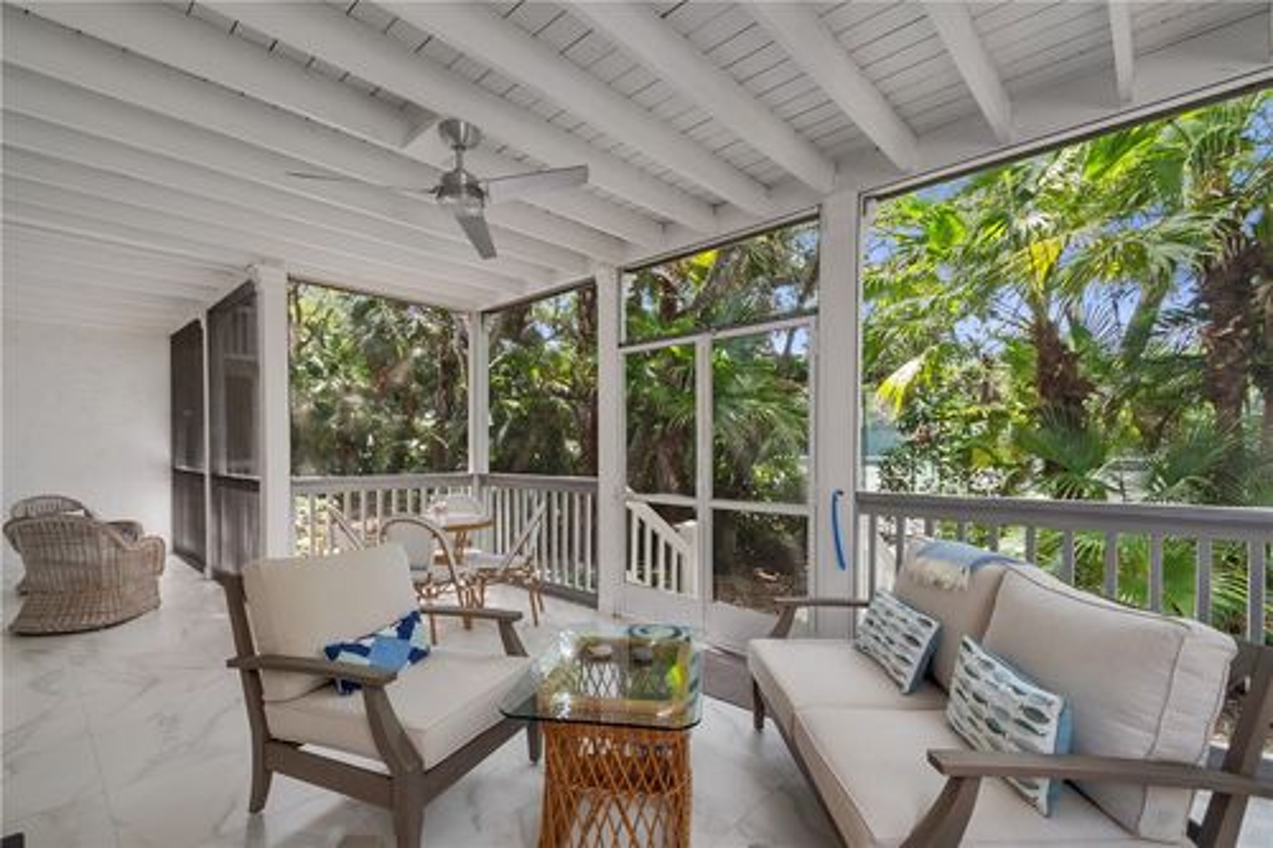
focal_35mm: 15
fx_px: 530
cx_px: 636
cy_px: 424
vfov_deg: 77.3
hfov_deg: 100.4
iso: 320
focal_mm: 10
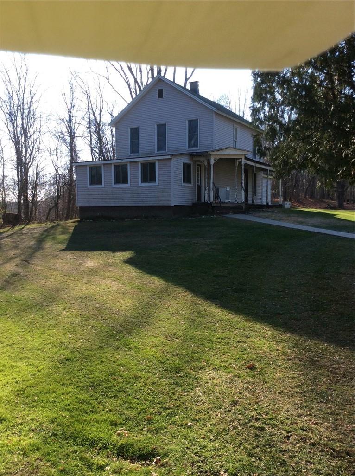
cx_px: 178
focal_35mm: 33
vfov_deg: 55.4
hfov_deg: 42.8
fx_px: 453
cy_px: 238
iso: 32
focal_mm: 3.3
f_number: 2.4
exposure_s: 1/506
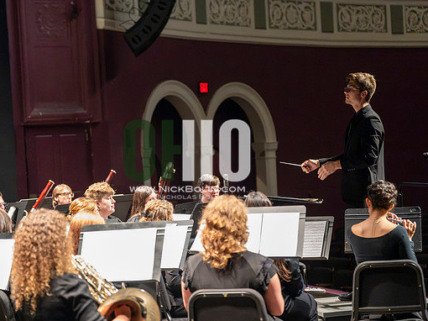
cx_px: 187
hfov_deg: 21.1
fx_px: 1149
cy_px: 159
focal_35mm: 93
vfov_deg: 15.9
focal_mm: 85
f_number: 2.8
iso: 16000
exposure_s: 1/640
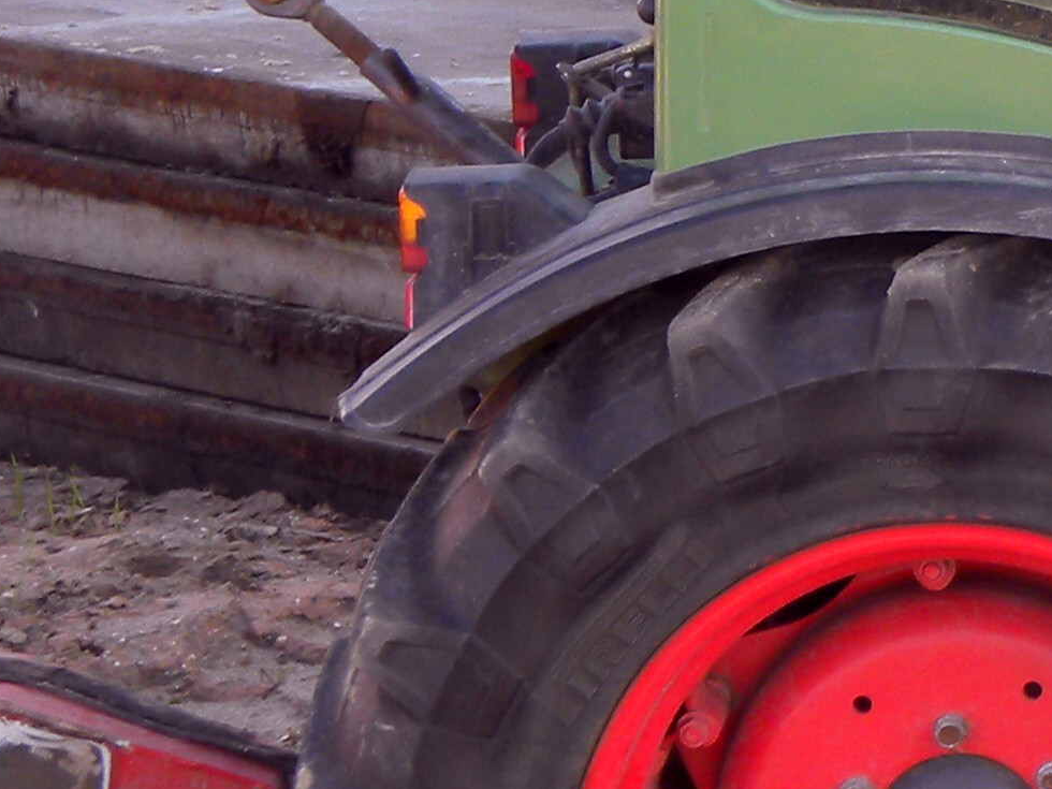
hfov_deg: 6.3
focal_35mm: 306
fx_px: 9300
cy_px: -102
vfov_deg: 4.8
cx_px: 1925
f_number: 4
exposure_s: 1/79.2
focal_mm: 13.4
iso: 66
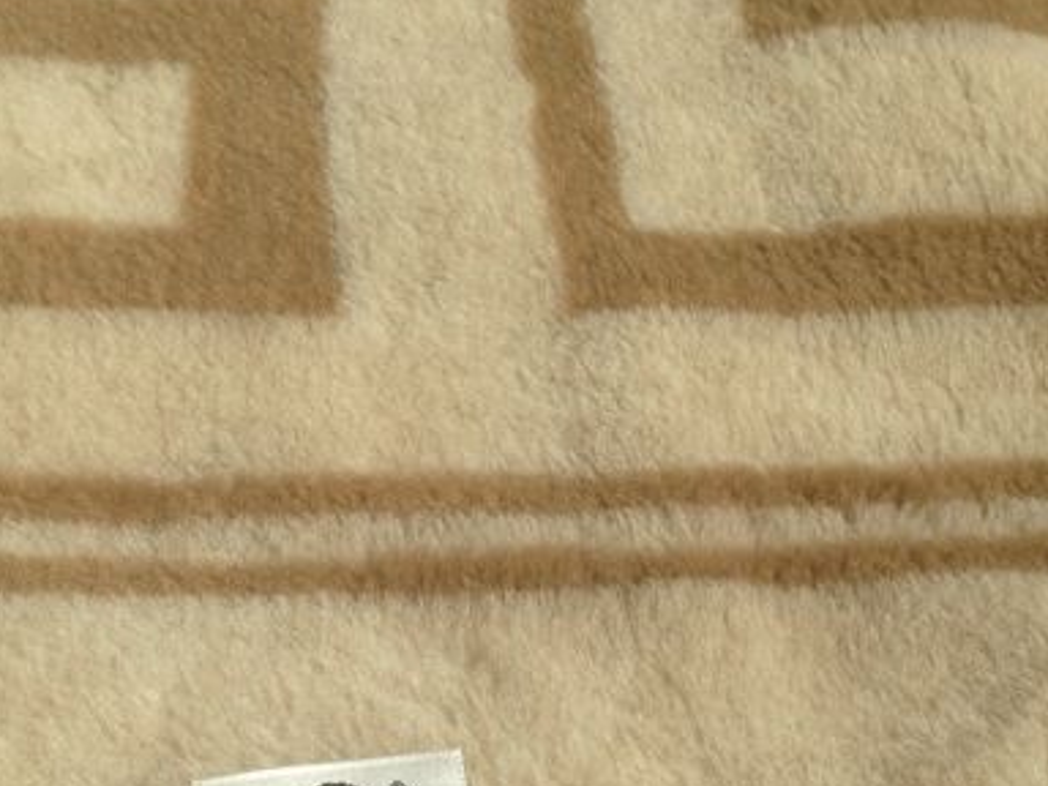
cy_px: 524
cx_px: 383
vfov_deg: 23.9
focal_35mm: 61
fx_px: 1847
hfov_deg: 31.5
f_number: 2.4
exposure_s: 1/2463
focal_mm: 4.13
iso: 50
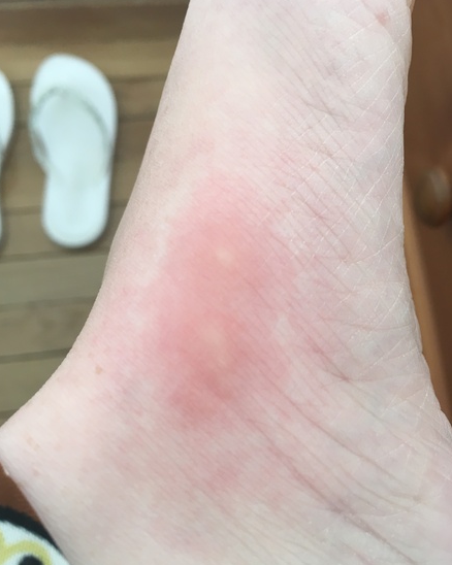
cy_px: 303
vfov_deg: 57.1
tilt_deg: -72.2
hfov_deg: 47.1
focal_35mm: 31
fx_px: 519
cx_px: 226
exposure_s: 1/33
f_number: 2.2
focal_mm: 4.15
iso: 32
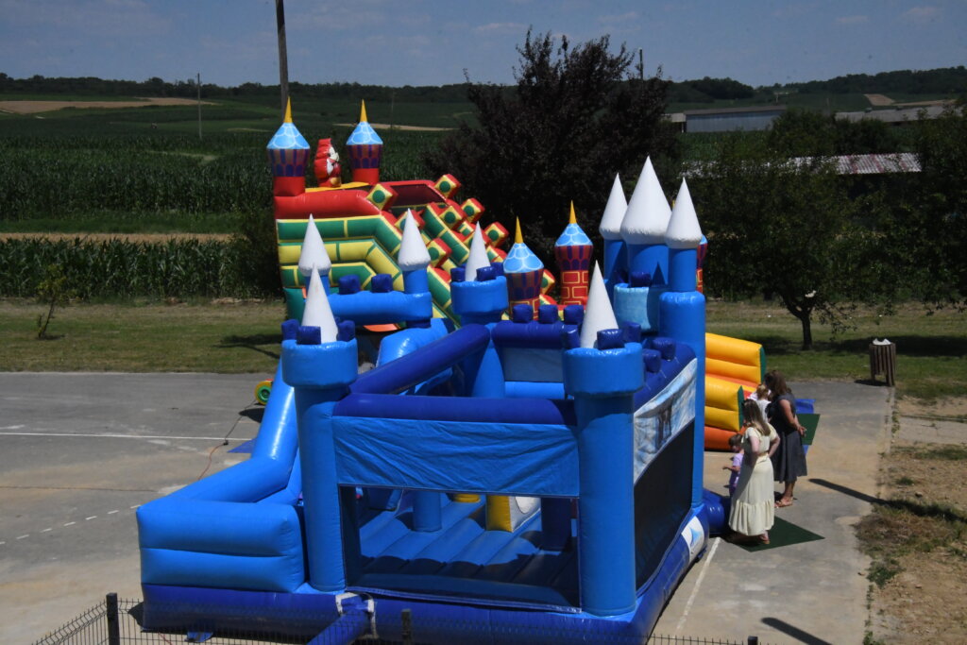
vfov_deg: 26.0
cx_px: 484
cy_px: 322
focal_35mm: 52
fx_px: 1397
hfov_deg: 38.2
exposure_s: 1/2500
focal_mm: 35
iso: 4000
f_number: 25
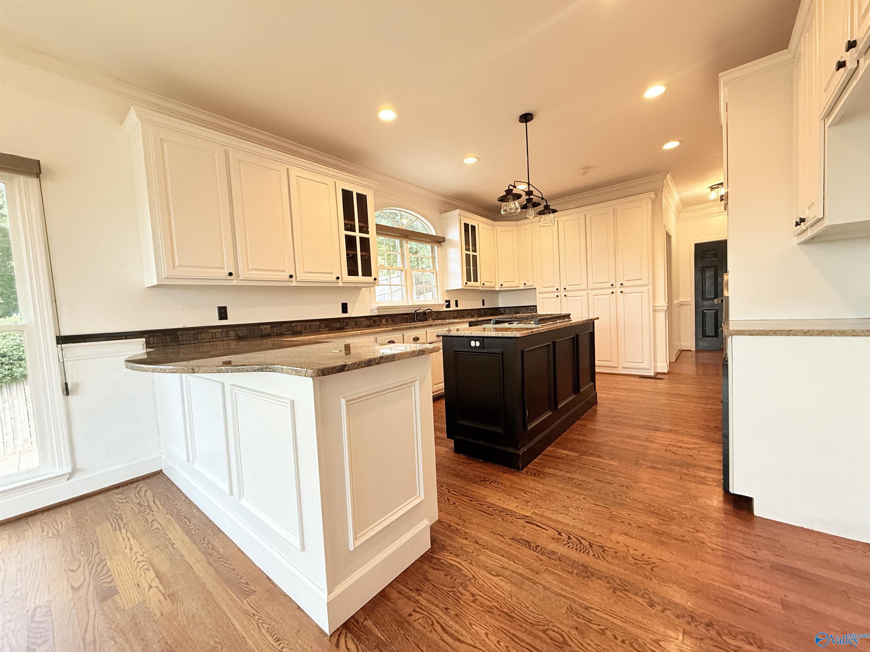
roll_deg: +2.5
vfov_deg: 85.7
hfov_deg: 102.1
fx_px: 352
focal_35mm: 14
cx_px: 435
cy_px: 326
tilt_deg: -3.6
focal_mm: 2.22
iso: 250
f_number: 2.2
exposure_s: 1/120
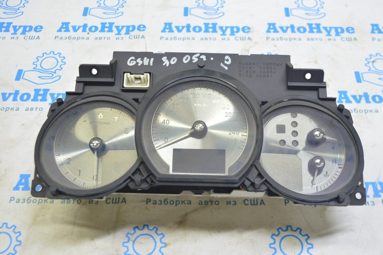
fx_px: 446
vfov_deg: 31.8
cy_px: 128
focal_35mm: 42
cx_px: 192
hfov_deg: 46.4
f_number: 5.6
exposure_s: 1/15
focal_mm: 28
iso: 400
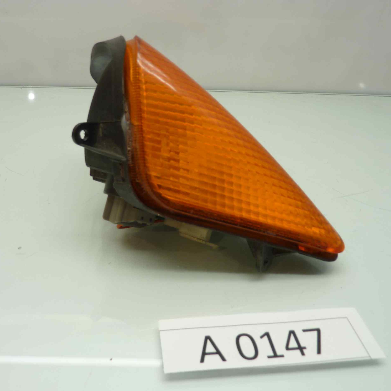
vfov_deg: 54.0
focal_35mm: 30
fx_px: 383
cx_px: 167
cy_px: 193
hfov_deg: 53.8
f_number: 3.3
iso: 80
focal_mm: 4.1
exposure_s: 1/20
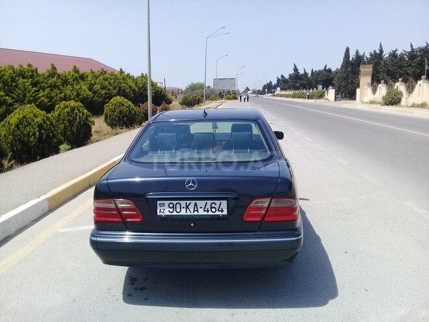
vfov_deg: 45.4
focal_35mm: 31
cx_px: 214
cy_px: 161
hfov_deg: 58.4
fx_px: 384
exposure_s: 1/1302
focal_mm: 3.3
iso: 50
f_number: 2.2
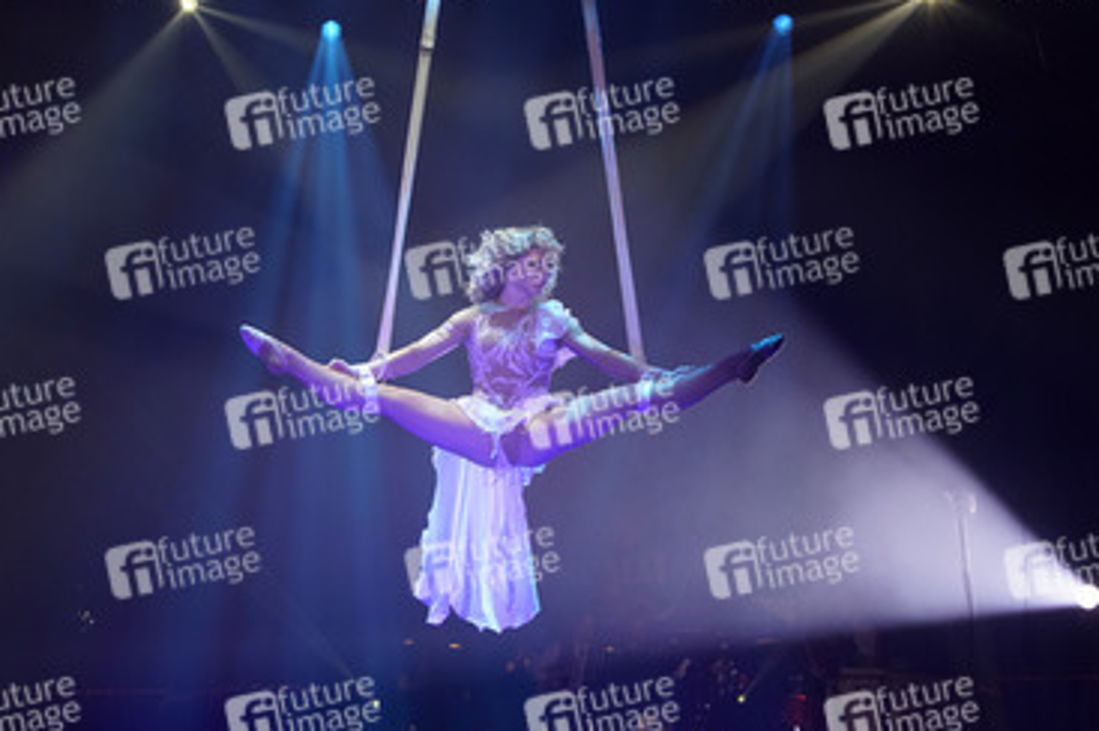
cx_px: 523
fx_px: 2623
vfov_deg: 15.9
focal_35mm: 86
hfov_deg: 23.7
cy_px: 339
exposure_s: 1/320
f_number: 5.6
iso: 1600
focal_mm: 70
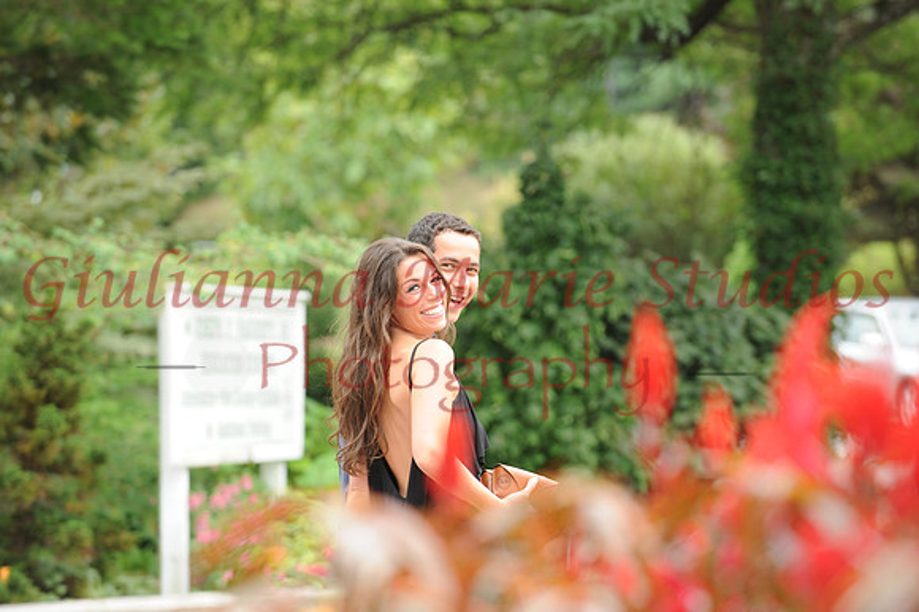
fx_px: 4592
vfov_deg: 7.6
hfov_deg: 11.4
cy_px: 306
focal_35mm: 180
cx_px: 460
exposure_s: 1/160
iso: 500
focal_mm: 180
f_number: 6.3
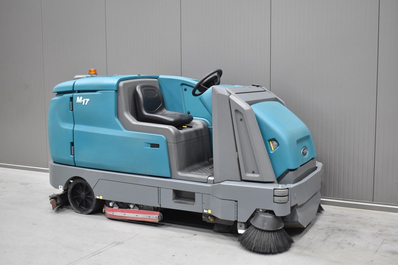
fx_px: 481
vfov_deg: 30.8
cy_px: 132
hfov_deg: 45.0
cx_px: 199
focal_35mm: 44
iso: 1600
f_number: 4.2
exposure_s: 1/50
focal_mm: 29
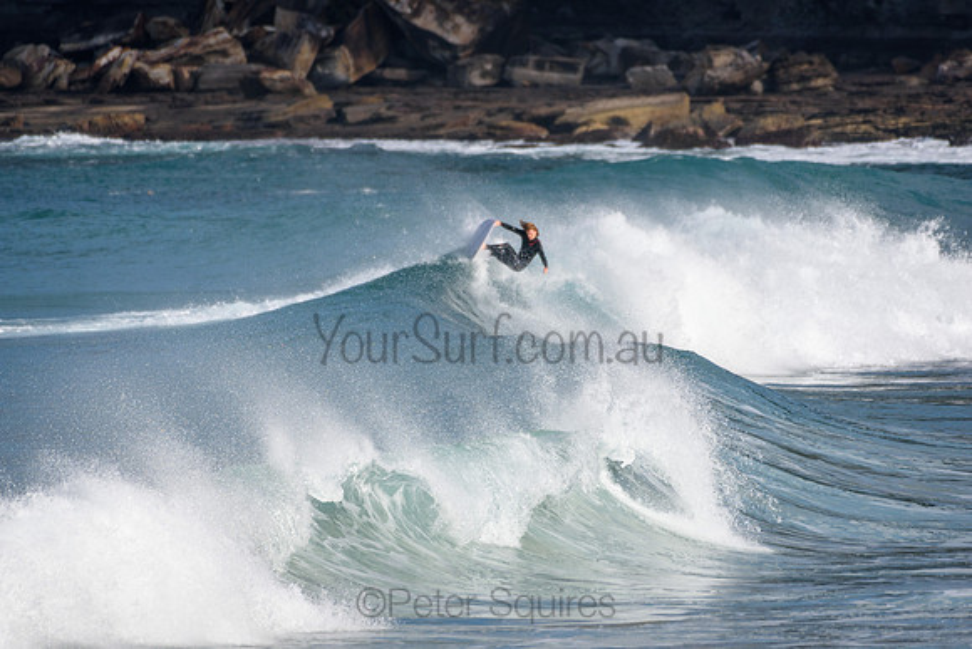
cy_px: 324
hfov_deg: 2.7
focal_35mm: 750
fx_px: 20254
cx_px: 486
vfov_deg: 1.8
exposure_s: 1/1600
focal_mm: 500
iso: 200
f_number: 5.6
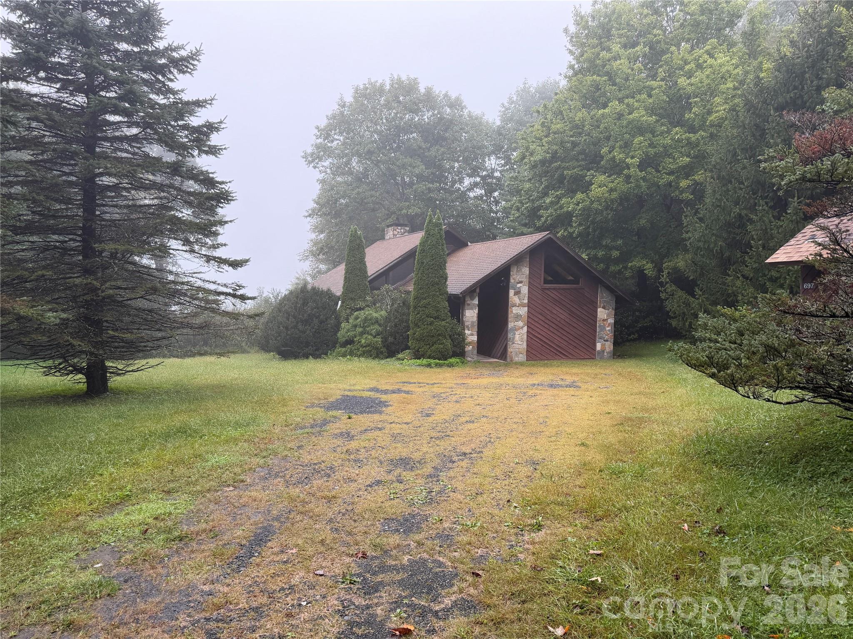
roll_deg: -0.8
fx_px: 591
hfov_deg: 71.6
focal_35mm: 24
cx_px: 426
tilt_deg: -4.9
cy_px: 320
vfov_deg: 56.8
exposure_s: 1/291
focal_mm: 6.76
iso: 80
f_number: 1.78
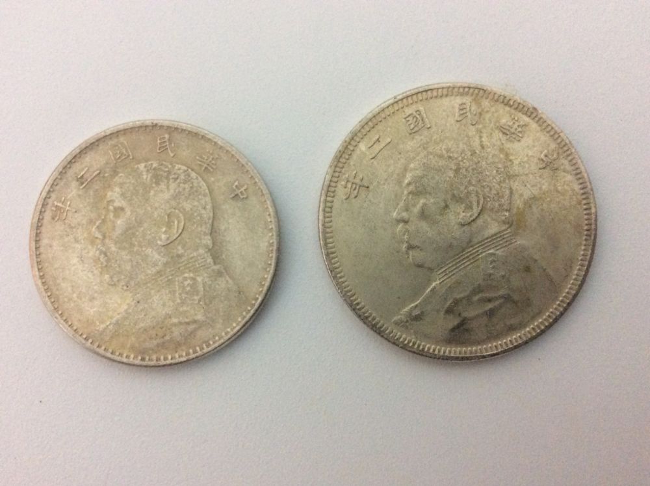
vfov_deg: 44.1
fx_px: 600
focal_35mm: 32
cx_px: 325
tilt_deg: -85.4
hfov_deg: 56.9
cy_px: 243
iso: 250
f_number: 2.4
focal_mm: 3.3
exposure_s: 1/20
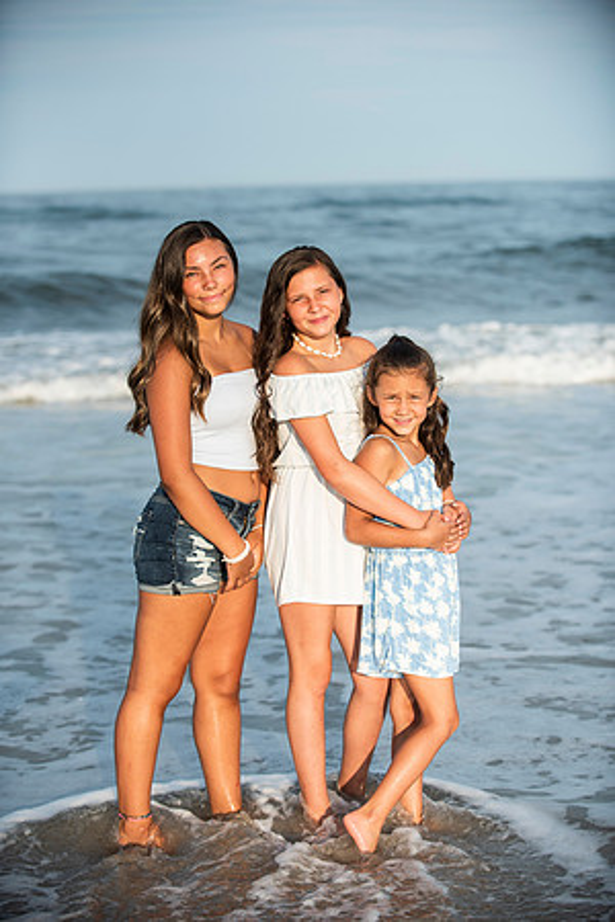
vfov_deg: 24.8
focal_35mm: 82
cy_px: 461
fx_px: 2101
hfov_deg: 16.7
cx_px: 308
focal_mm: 82
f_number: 3.2
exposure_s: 1/4000
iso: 250
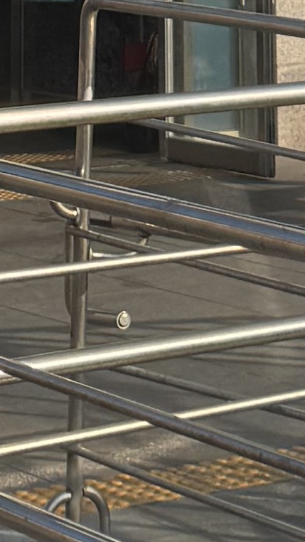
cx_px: 227
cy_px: -817
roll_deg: +0.1
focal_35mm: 196
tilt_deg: +13.8
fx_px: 2816
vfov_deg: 9.6
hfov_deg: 6.2
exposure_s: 1/4608
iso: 80
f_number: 1.78
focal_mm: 6.76
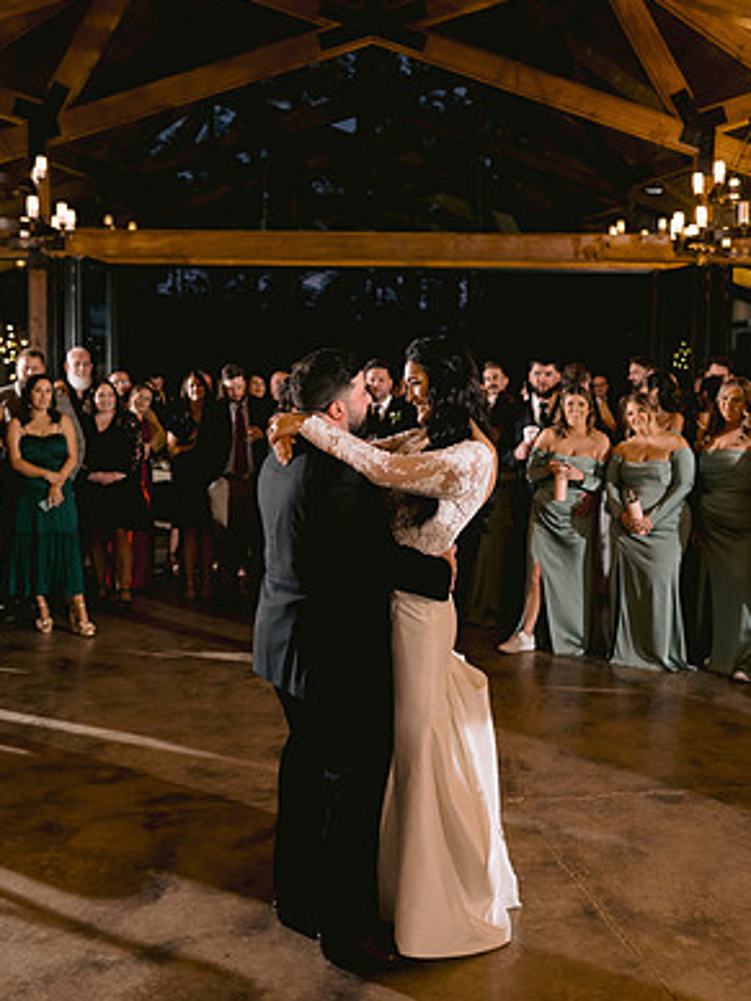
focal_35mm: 39
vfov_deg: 47.8
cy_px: 462
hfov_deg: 36.8
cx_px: 379
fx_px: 1128
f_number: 3.2
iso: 1600
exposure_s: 1/125
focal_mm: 35
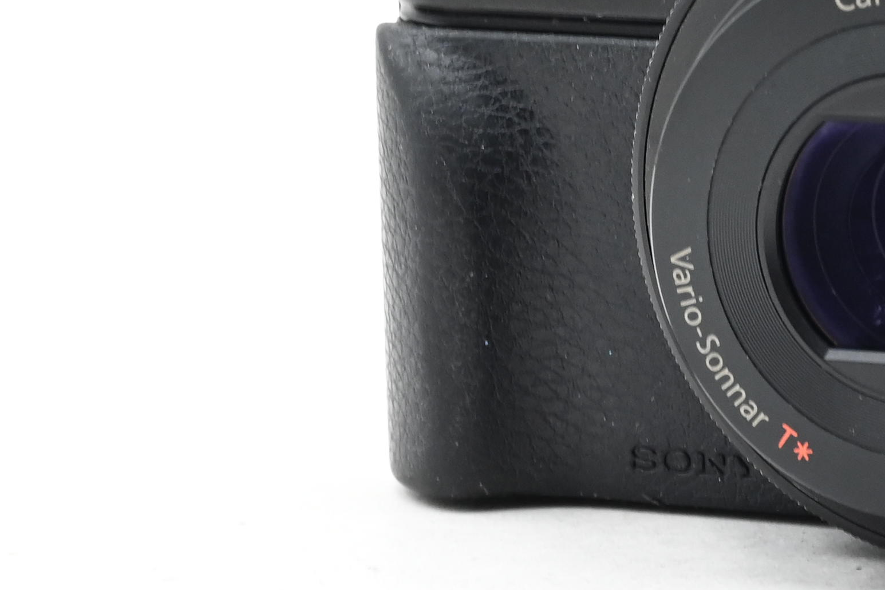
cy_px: 235
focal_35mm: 191
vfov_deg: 7.2
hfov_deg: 10.7
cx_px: 943
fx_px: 4694
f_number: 13
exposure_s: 1/125
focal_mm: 50
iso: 1250
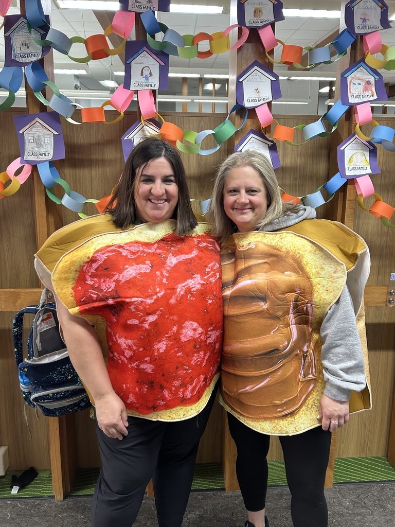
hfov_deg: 53.1
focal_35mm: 26
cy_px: 264
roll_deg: -0.8
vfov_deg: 67.3
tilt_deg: -13.6
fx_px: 396
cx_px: 198
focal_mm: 5.7
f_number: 1.5
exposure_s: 1/60
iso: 125
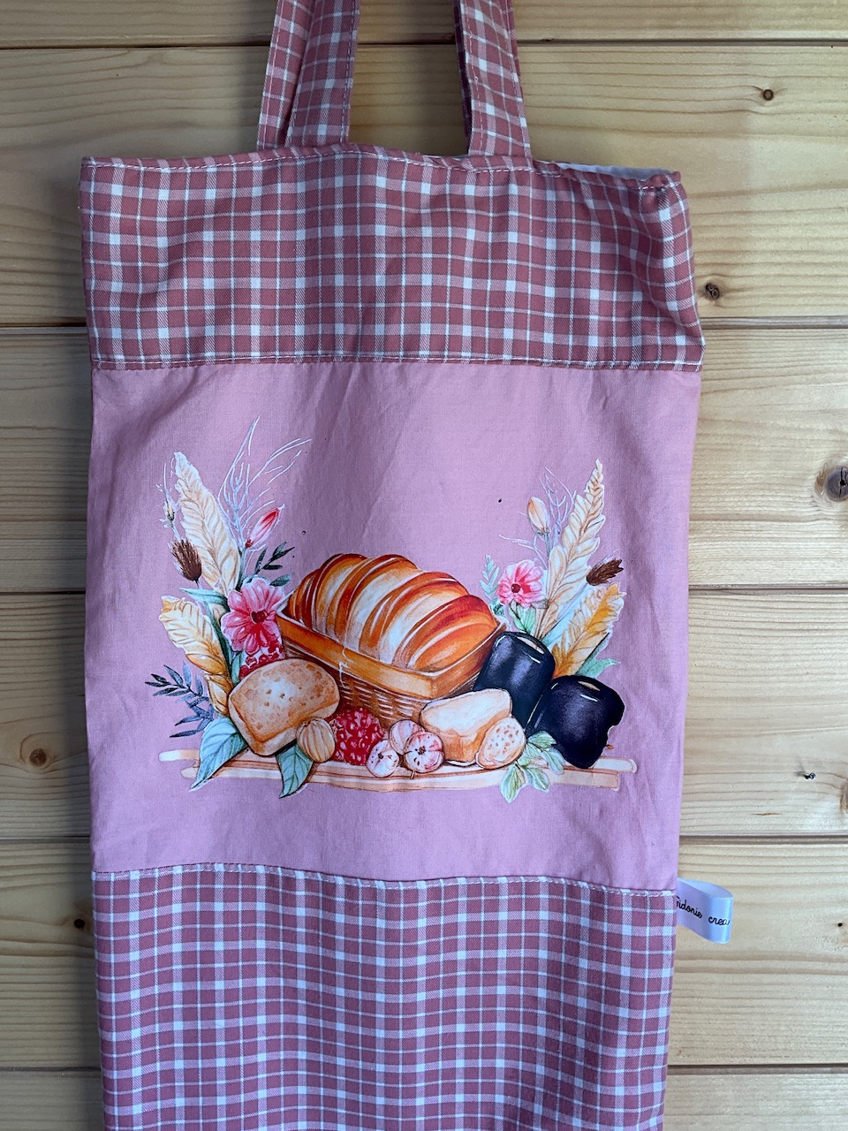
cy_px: 566
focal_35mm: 29
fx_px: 947
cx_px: 424
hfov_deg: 48.2
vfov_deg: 61.7
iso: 25
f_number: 1.8
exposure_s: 1/100
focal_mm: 3
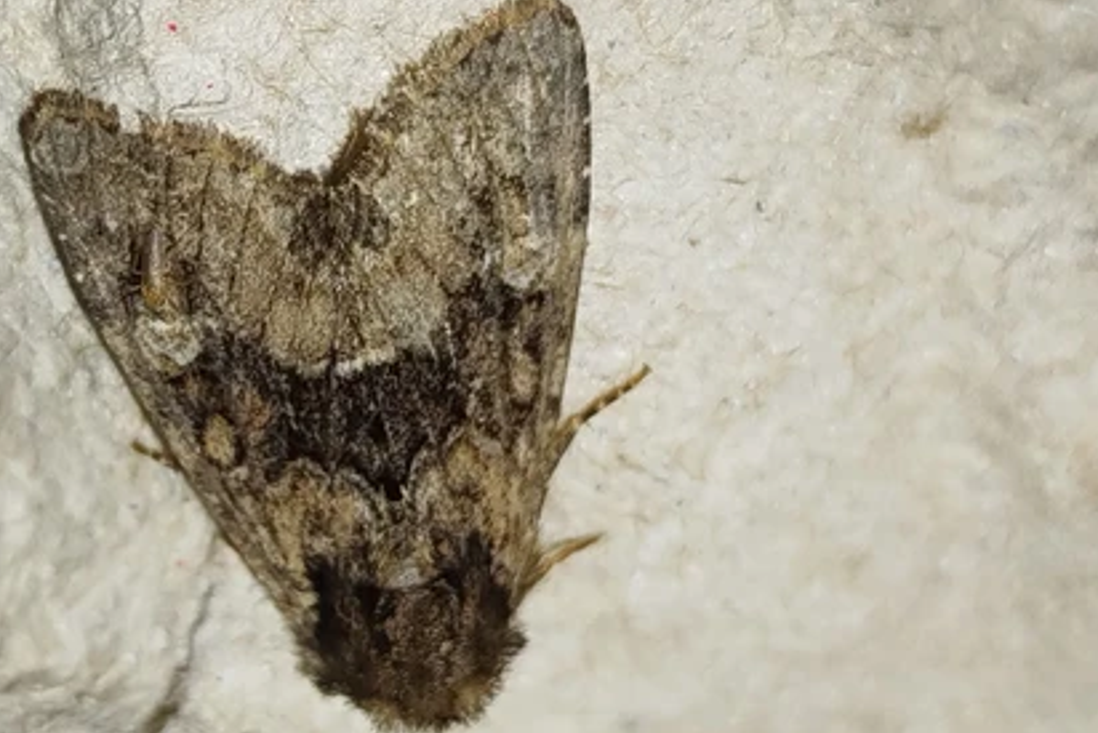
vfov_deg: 13.1
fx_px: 3203
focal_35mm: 105
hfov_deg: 19.4
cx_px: 341
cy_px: 373
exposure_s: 1/50
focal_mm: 5.31
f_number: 1.7
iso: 64
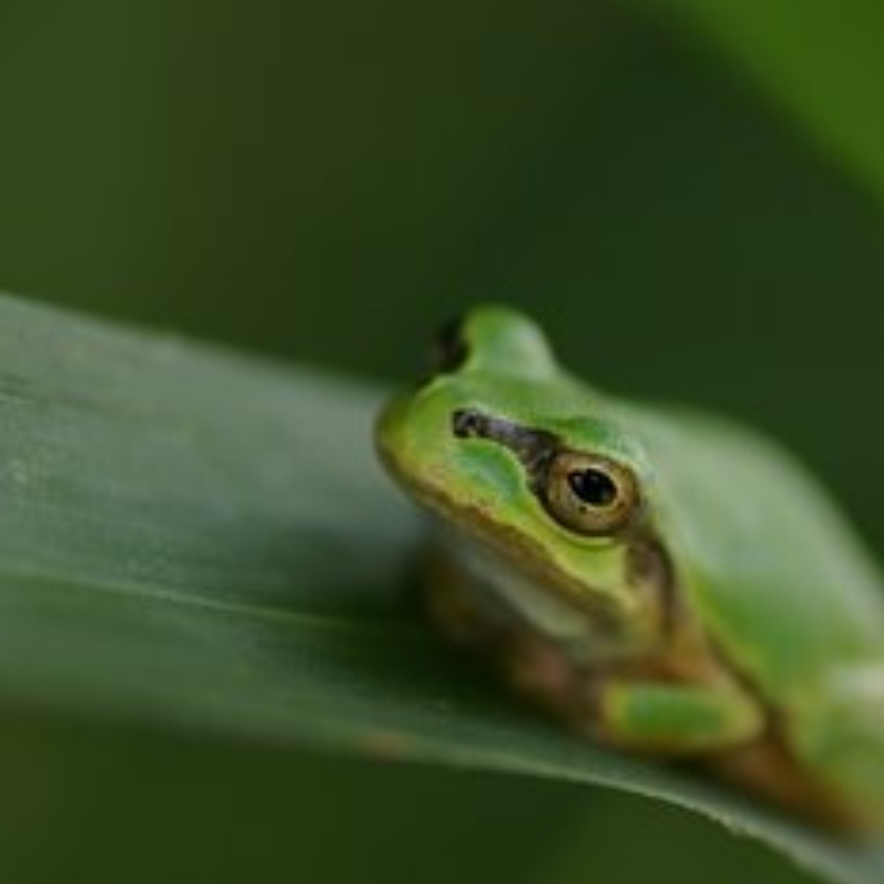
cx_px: 659
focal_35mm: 253
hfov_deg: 6.9
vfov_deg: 6.9
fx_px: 7310
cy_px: 438
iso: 200
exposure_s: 1/160
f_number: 2.8
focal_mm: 90
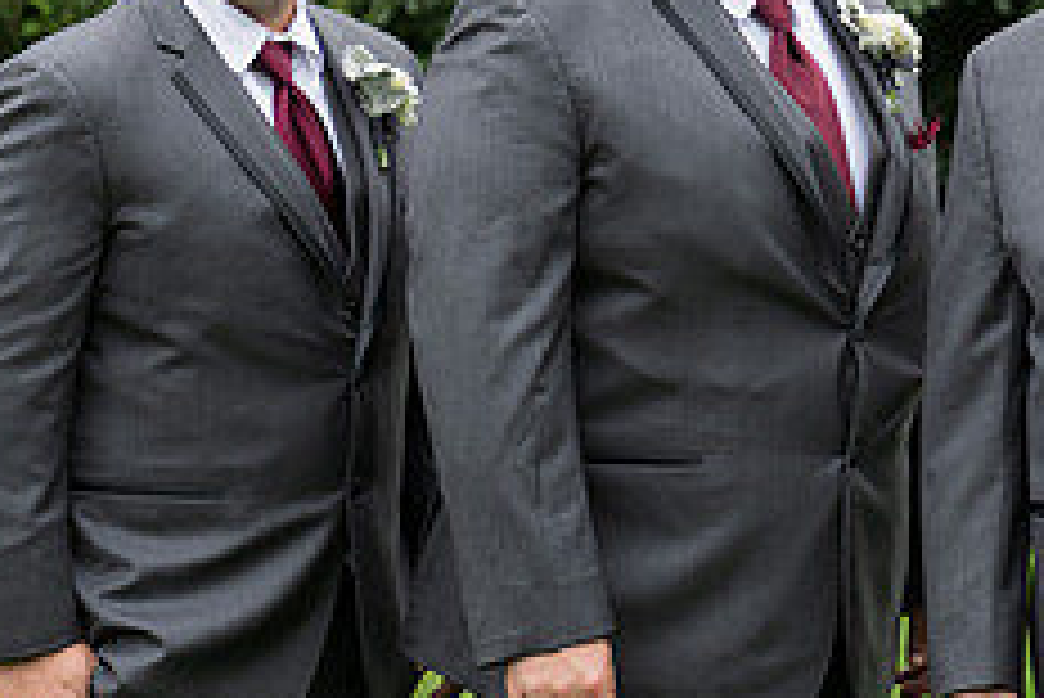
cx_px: 1030
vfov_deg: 9.8
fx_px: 4062
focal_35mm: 140
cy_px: 124
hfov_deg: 14.4
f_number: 2.8
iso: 140
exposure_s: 1/500
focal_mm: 56
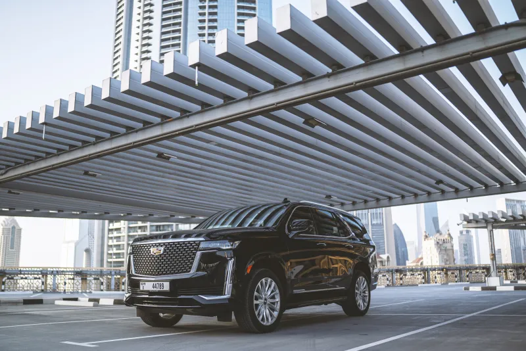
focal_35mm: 35
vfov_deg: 37.9
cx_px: 263
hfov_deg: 54.4
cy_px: 176
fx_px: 512
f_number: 1.4
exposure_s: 1/125
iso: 100
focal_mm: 35
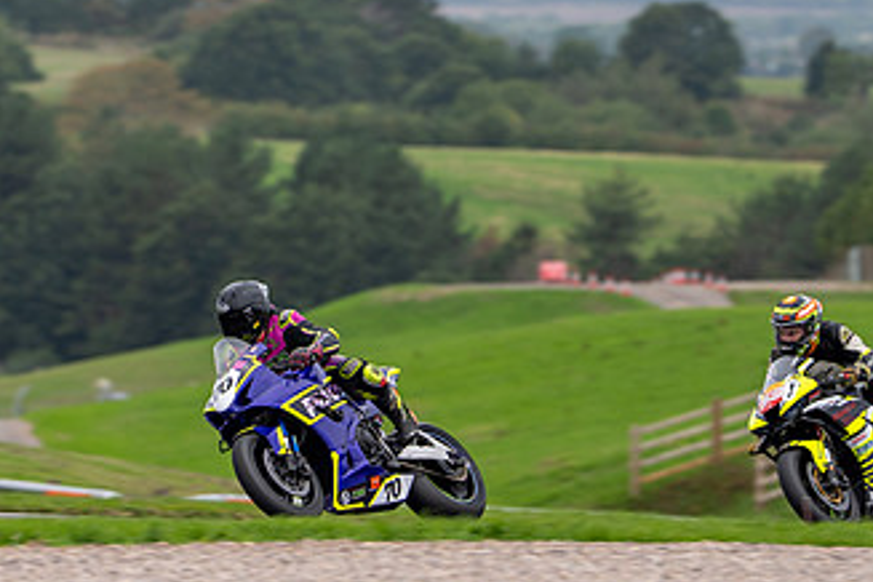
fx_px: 12585
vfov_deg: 2.6
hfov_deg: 4.0
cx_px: 278
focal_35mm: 519
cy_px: 145
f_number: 4.5
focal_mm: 265
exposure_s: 1/400
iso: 125
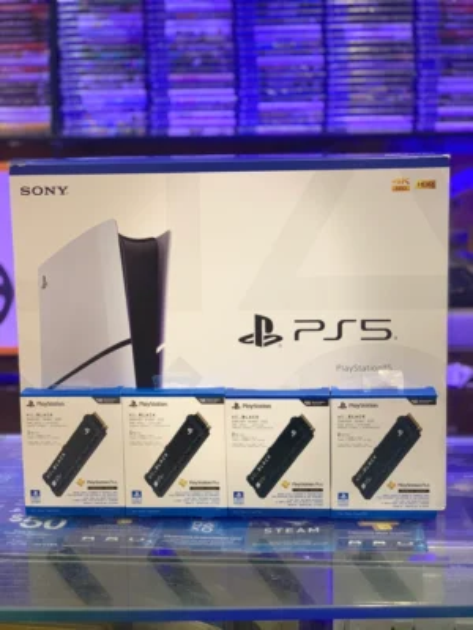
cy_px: 315
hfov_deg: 28.0
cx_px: 236
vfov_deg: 36.8
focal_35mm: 52
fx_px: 947
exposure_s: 1/50
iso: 200
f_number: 2.4
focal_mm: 6
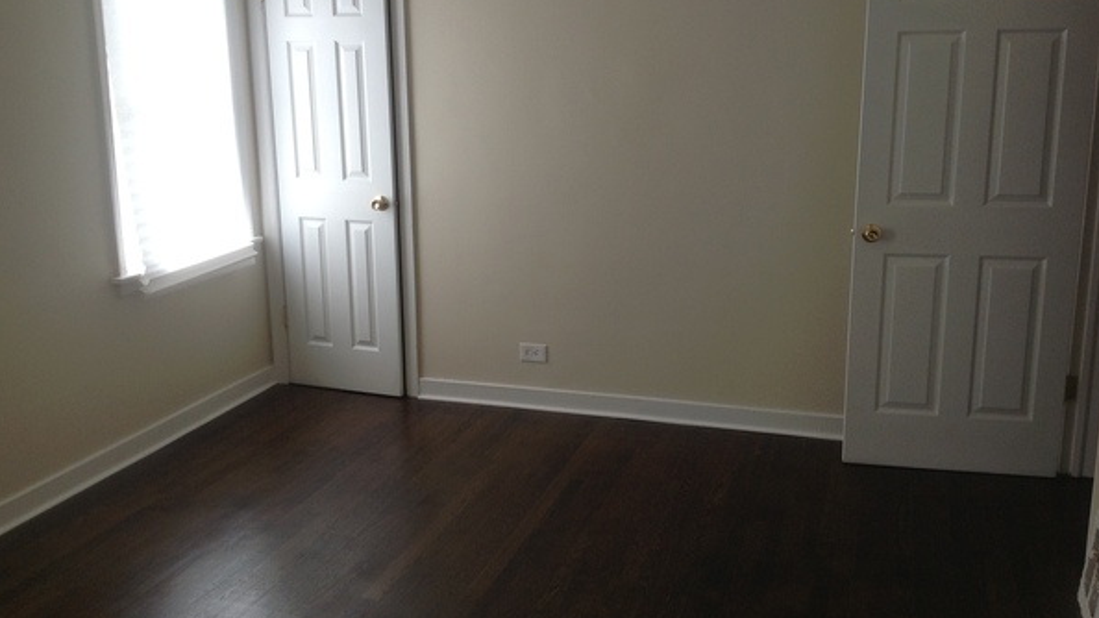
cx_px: 531
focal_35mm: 41
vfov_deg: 29.0
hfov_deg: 49.4
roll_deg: +0.9
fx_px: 1195
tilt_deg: -11.4
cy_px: 311
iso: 50
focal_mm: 4.28
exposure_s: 1/160
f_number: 2.4
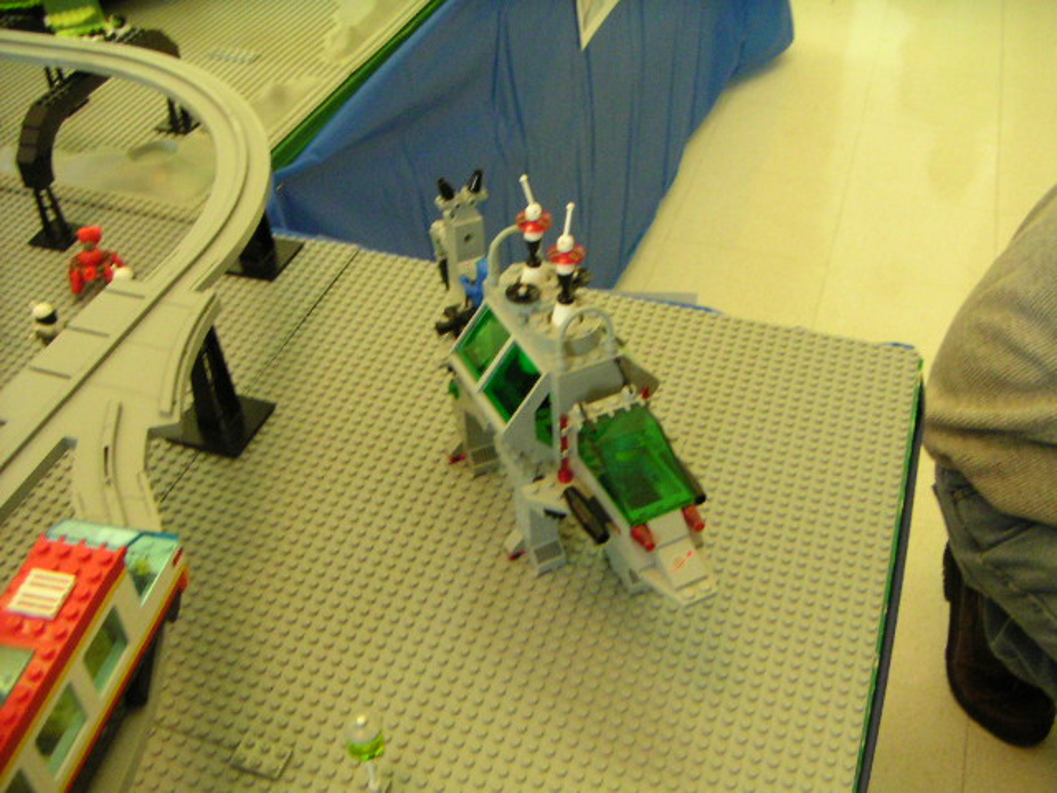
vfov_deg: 38.7
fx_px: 1130
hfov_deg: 50.1
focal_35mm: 37
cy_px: 396
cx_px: 528
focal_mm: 4.8
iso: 400
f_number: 2.8
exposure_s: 1/30
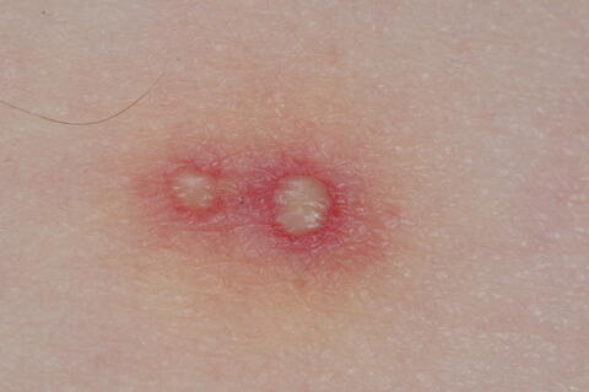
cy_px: 196
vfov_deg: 8.7
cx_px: 294
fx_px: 2574
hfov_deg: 13.1
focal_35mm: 158
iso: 400
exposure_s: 1/250
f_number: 29
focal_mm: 105
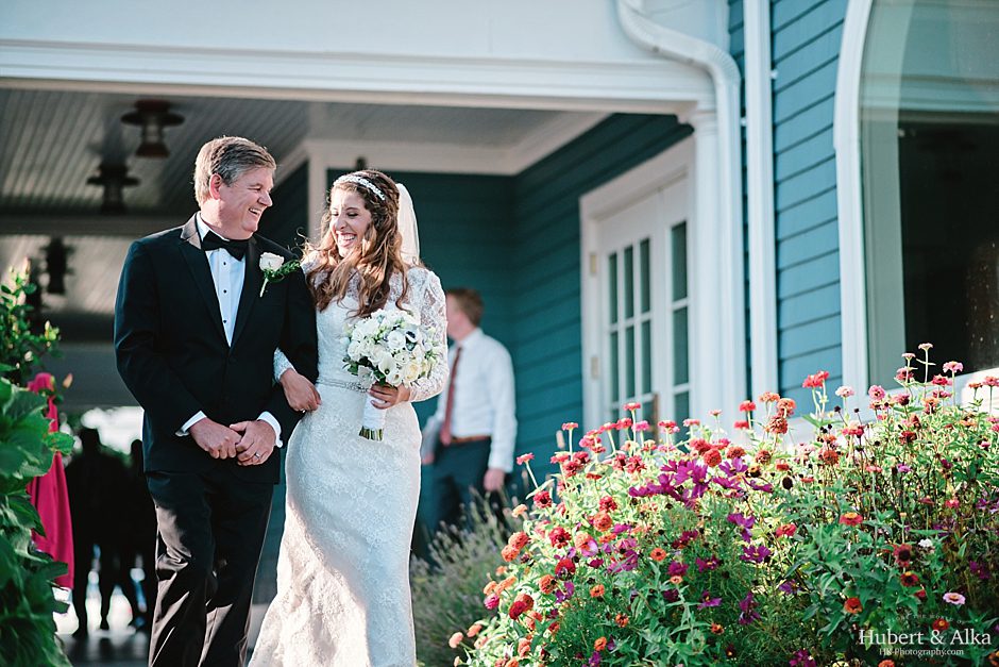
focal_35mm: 85
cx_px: 500
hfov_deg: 23.9
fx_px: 2359
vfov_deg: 16.1
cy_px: 334
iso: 400
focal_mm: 85
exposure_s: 1/8000
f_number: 1.8
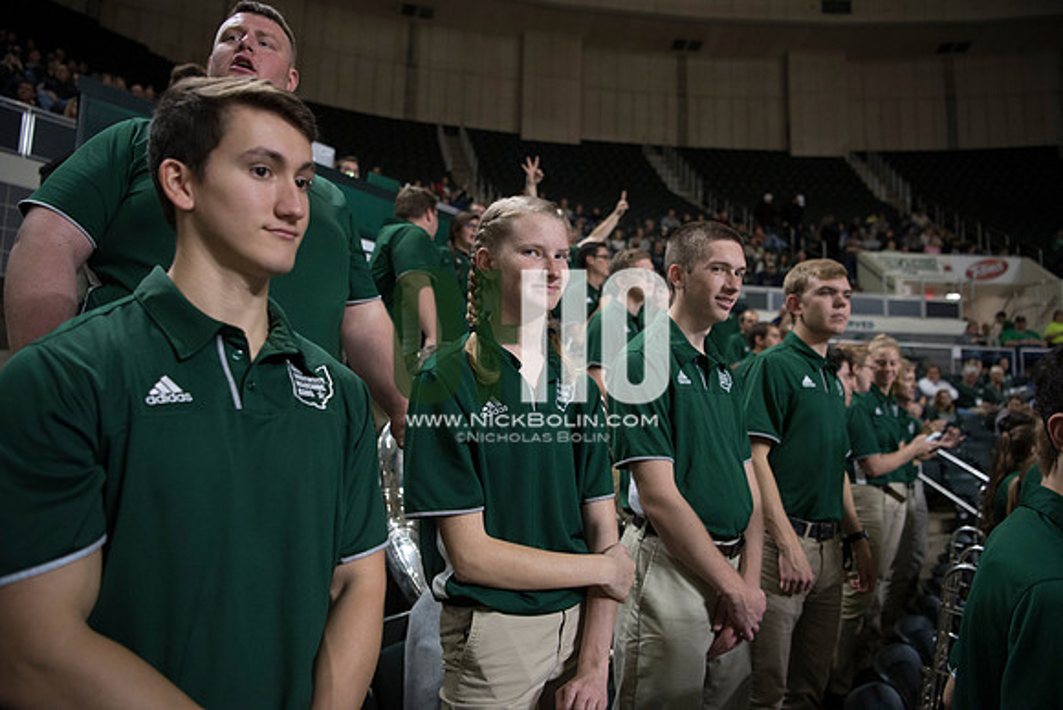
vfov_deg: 53.2
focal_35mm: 24
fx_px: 709
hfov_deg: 73.7
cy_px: 355
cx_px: 532
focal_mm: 24
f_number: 2.8
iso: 2000
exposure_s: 1/320
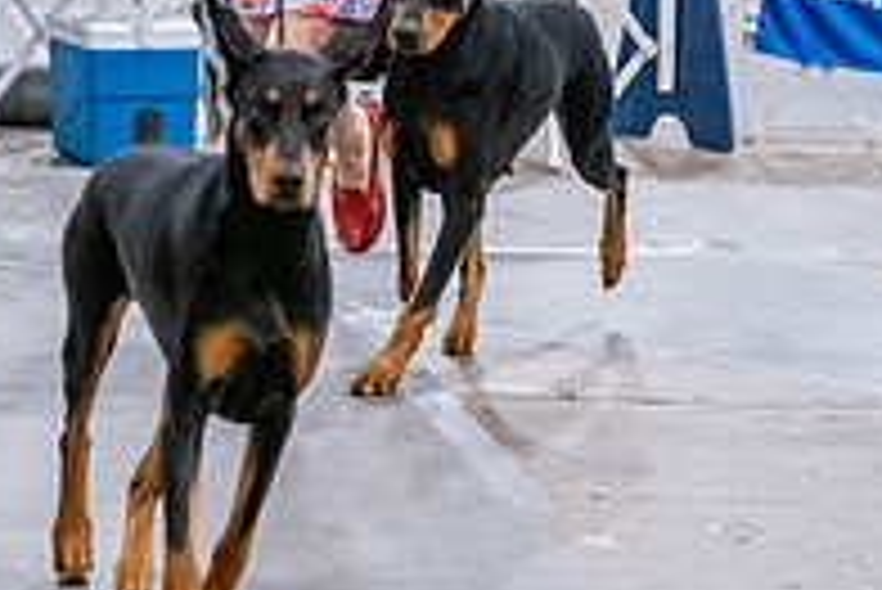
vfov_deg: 4.4
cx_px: 378
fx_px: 7698
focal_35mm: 314
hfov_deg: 6.6
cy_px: -52
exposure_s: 1/320
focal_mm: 106
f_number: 3.2
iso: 6400
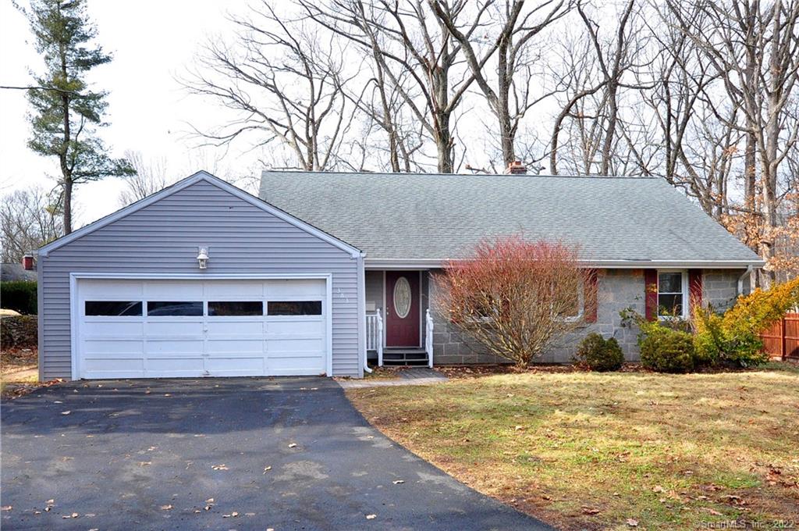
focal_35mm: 30
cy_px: 266
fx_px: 665
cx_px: 400
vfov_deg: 43.5
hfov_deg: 62.0
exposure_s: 1/500
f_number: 7.1
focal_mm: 20
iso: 640
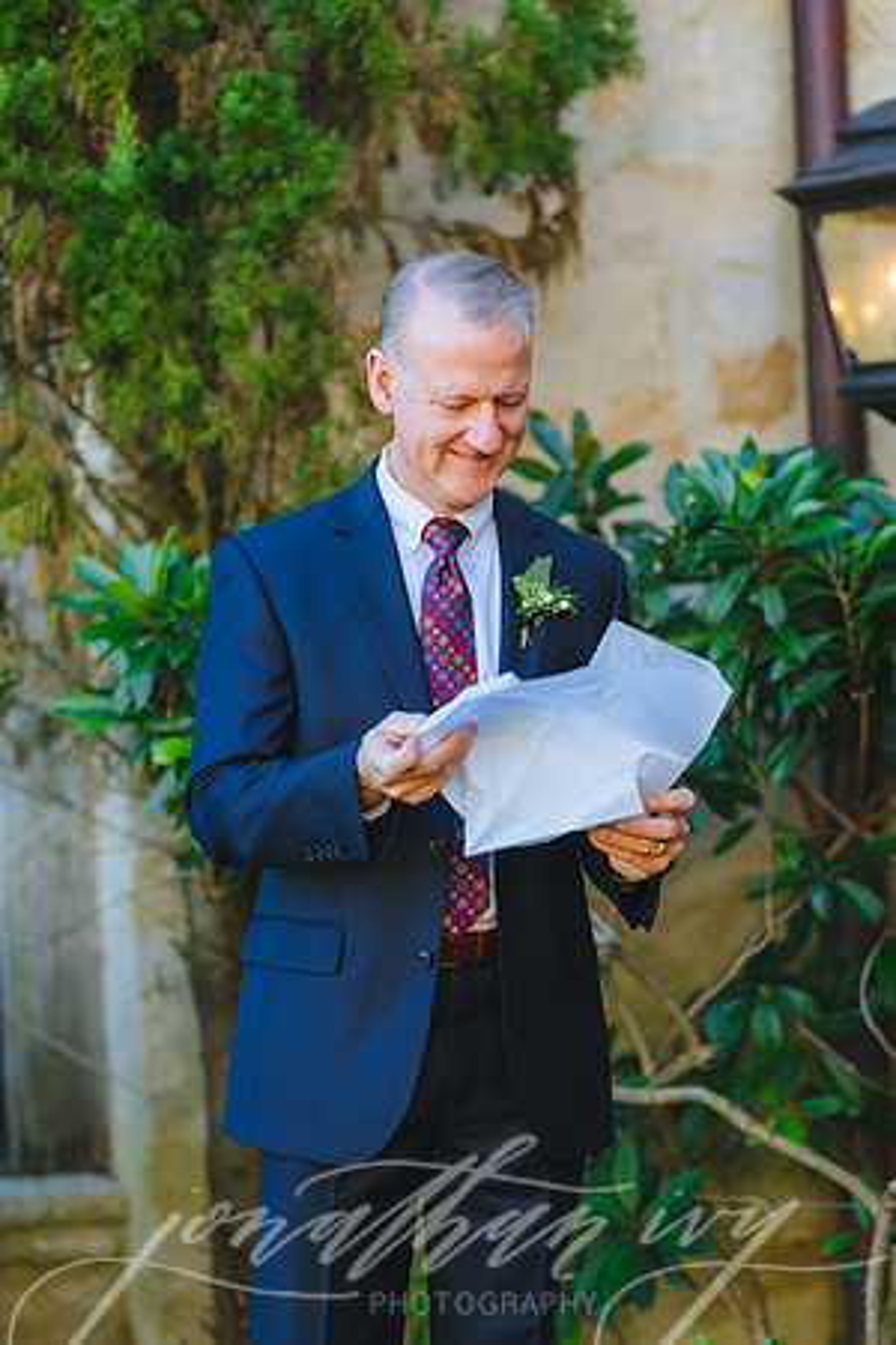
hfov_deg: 16.1
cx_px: 448
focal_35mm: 85
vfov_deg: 23.9
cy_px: 672
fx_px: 3173
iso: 200
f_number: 2.2
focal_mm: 85
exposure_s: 1/640
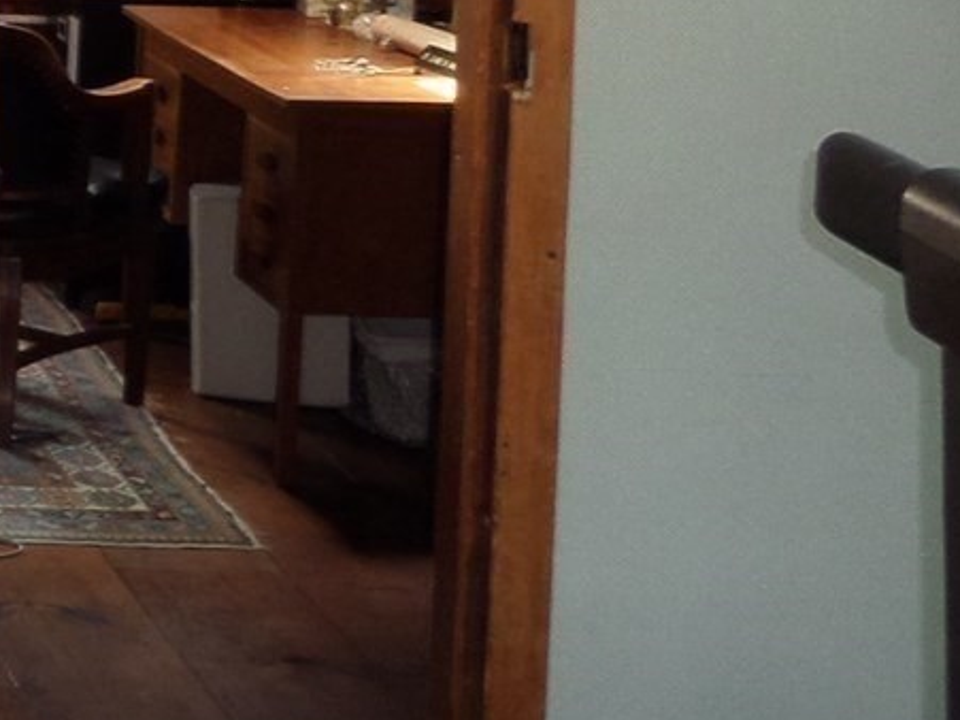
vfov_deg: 13.4
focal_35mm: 109
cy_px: 62
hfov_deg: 15.4
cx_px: -800
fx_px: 3022
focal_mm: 4
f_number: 3.2
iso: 120
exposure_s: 1/30
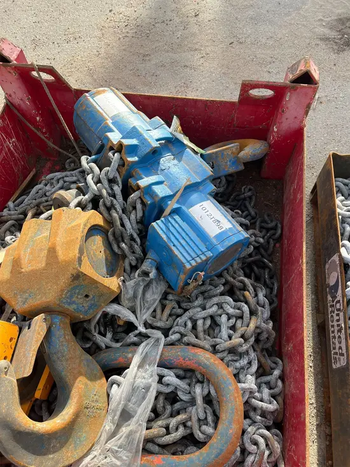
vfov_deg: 67.3
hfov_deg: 53.1
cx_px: 175
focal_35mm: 26
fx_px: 350
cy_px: 234
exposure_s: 1/858
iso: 50
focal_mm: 5.1
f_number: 1.6
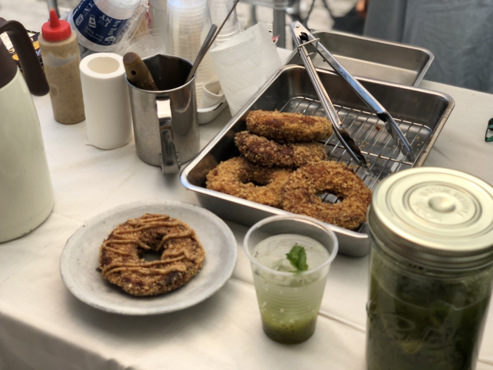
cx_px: 246
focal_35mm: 52
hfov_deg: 36.8
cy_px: 185
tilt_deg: -35.6
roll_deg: +1.1
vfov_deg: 28.0
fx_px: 741
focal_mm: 6
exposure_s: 1/657
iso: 16
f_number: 2.4
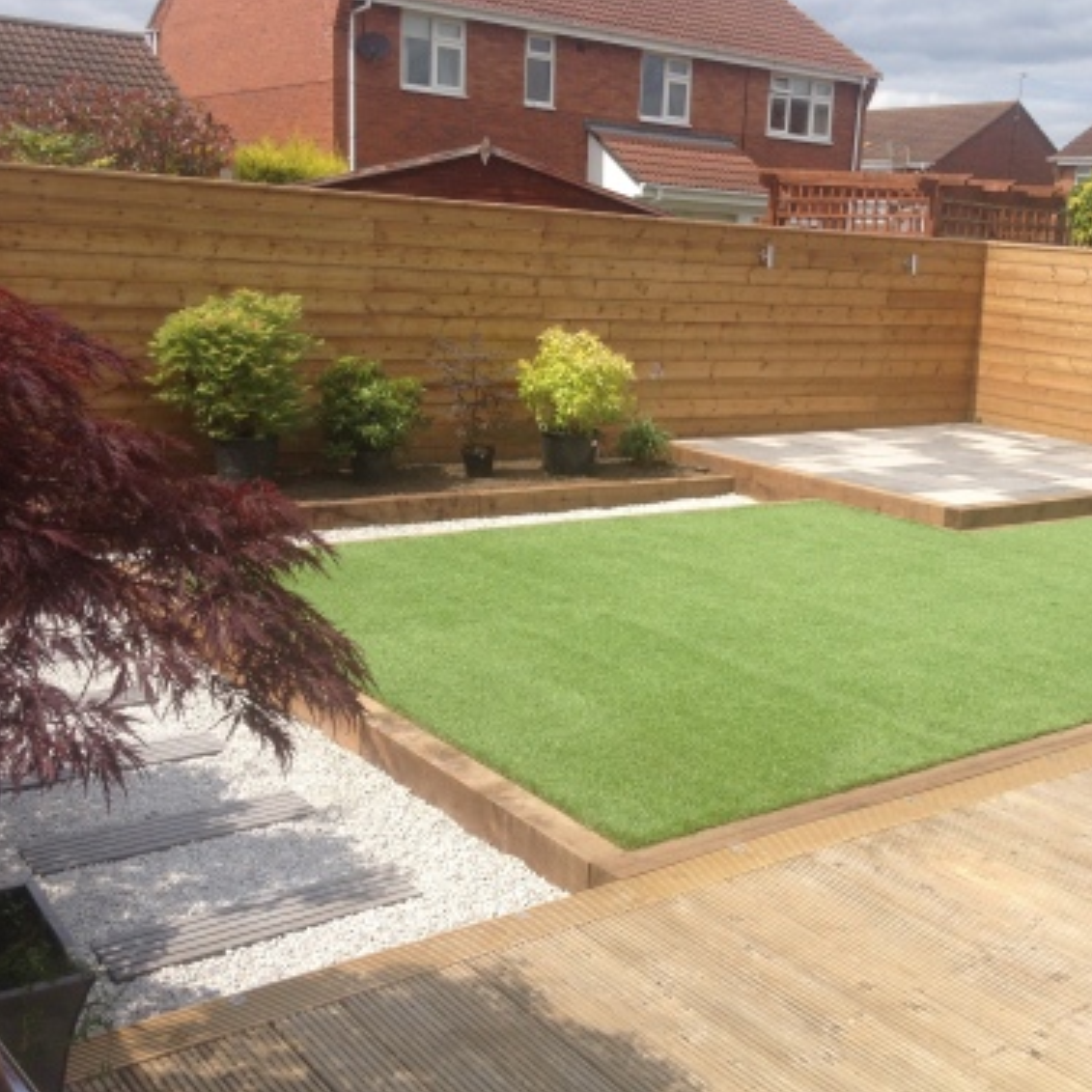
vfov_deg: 40.0
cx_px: 629
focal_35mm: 42
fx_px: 1499
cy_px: 547
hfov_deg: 39.9
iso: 50
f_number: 2.4
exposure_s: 1/1842
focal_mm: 4.28
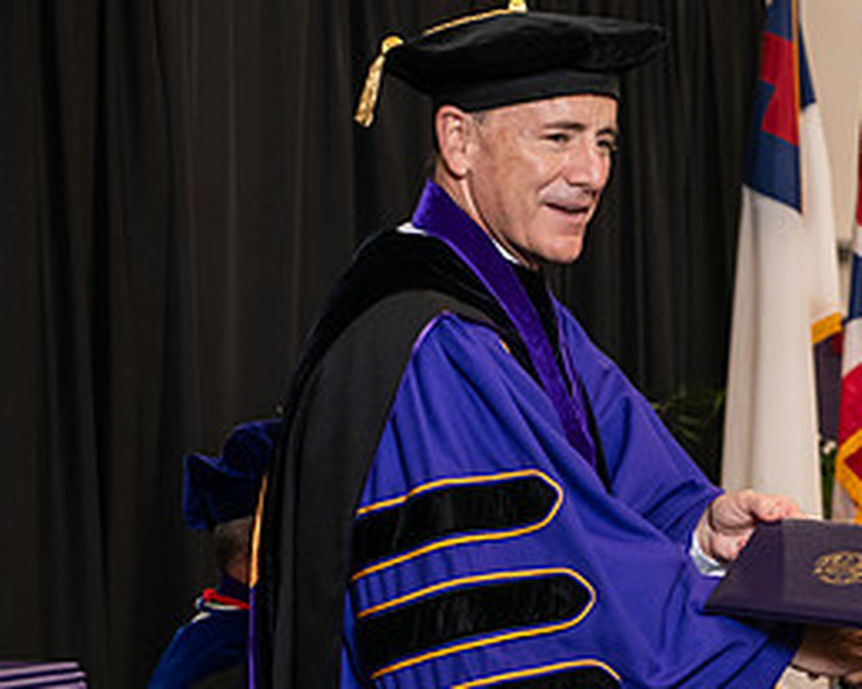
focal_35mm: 147
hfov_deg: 13.0
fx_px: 3749
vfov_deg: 10.5
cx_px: 785
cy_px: 481
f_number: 5
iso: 1600
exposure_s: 1/125
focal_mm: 70
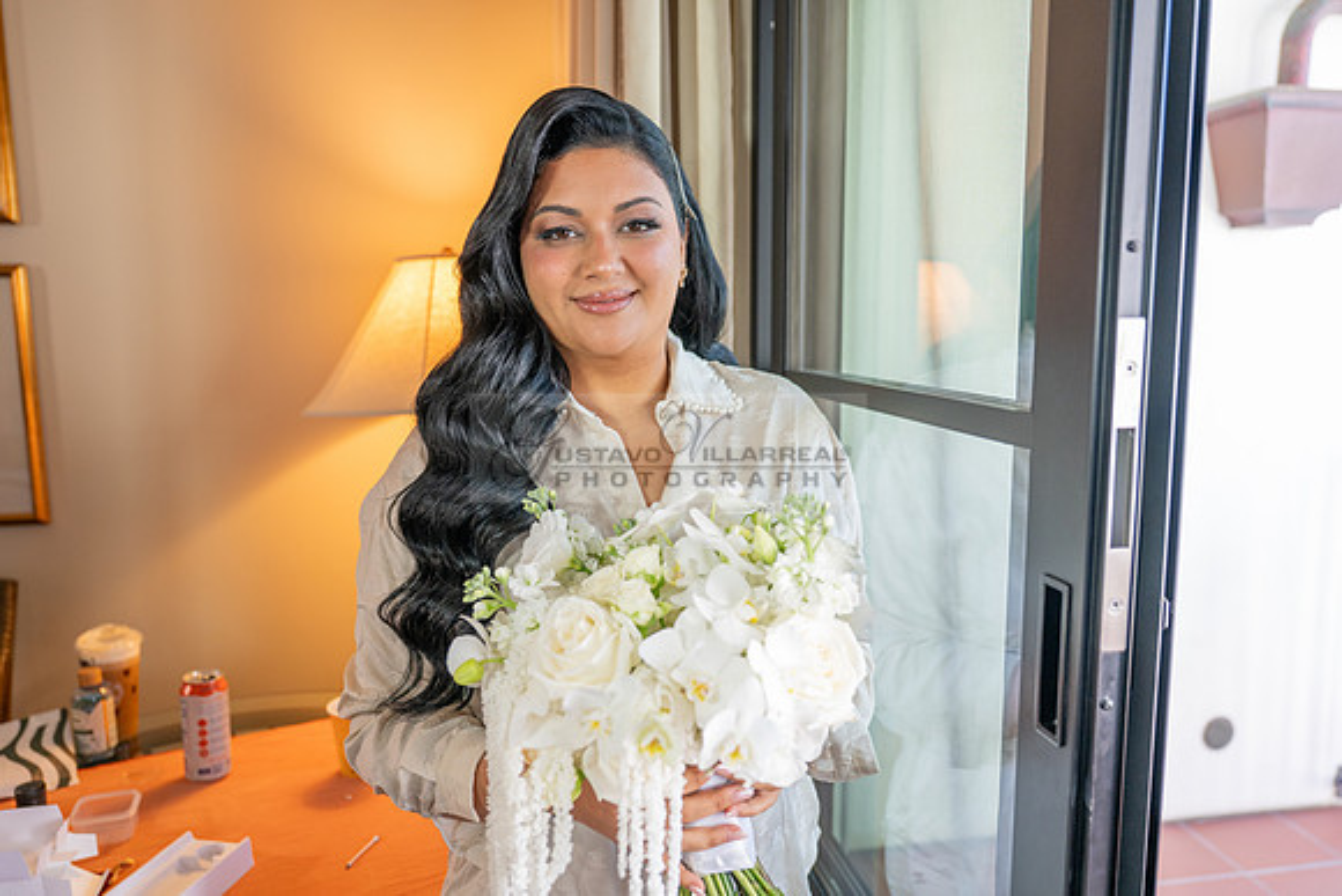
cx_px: 671
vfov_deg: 46.4
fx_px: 1044
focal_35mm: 28
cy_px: 448
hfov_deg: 65.5
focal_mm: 28
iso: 400
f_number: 2.8
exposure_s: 1/200
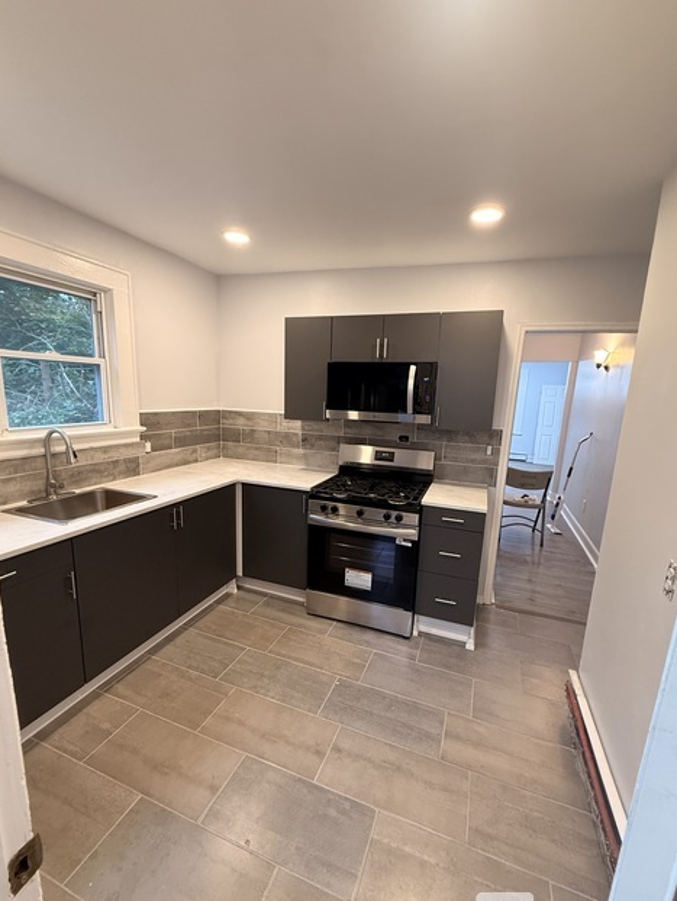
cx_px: 348
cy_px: 467
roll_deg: -2.1
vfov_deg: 98.1
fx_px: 391
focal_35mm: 15
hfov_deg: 81.8
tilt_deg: -10.2
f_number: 2.2
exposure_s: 1/120
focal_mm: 2.22
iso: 320
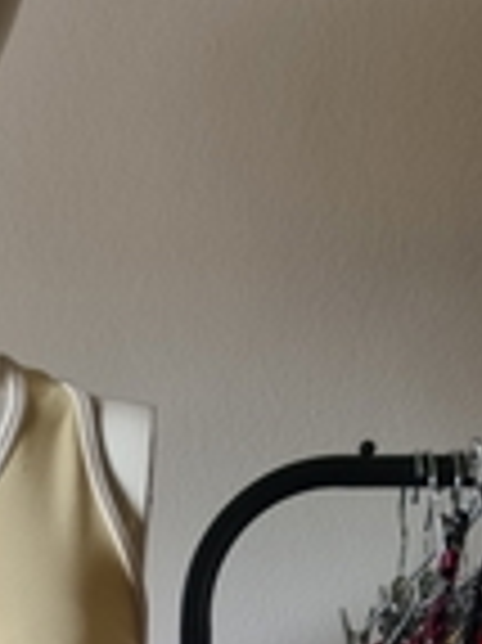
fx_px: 1804
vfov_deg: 16.9
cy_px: 1146
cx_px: -131
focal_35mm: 97
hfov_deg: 14.6
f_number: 1.8
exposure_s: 1/100
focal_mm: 5.4
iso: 64
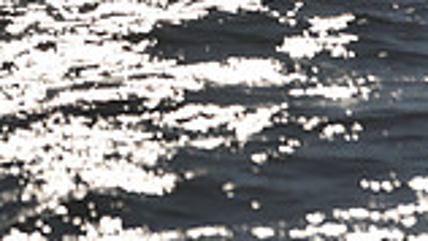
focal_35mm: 423
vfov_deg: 2.8
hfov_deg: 5.1
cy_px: -485
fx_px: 4802
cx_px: 74
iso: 250
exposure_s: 1/5000
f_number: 5.6
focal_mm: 110
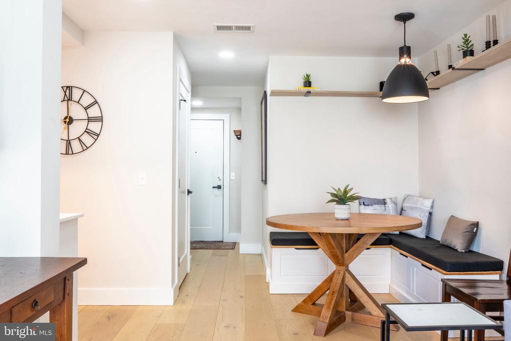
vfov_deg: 43.4
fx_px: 428
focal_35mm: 30
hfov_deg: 61.7
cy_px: 170
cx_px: 256
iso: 400
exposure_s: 1/30
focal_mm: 20.1
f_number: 14
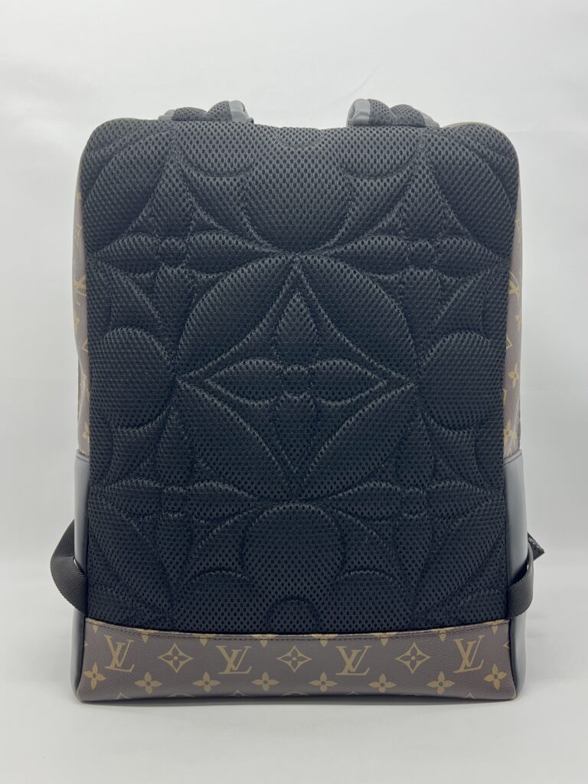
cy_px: 392
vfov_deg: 67.3
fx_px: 589
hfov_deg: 53.1
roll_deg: +0.4
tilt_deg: -7.3
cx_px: 294
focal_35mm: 26
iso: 50
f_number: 1.5
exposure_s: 1/100
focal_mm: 5.7
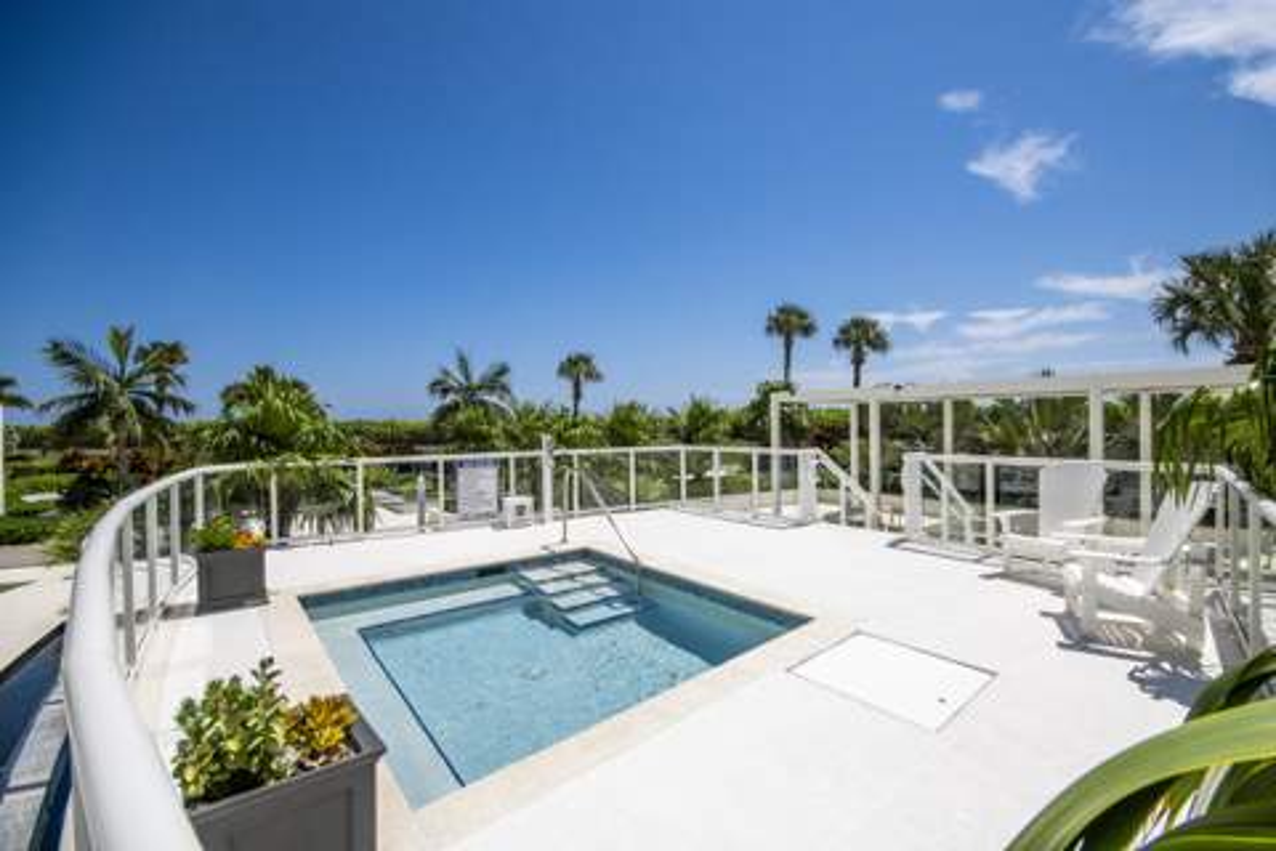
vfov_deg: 77.3
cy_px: 426
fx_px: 532
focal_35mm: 15
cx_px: 638
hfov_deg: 100.4
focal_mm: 10
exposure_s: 1/1600
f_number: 8
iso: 100
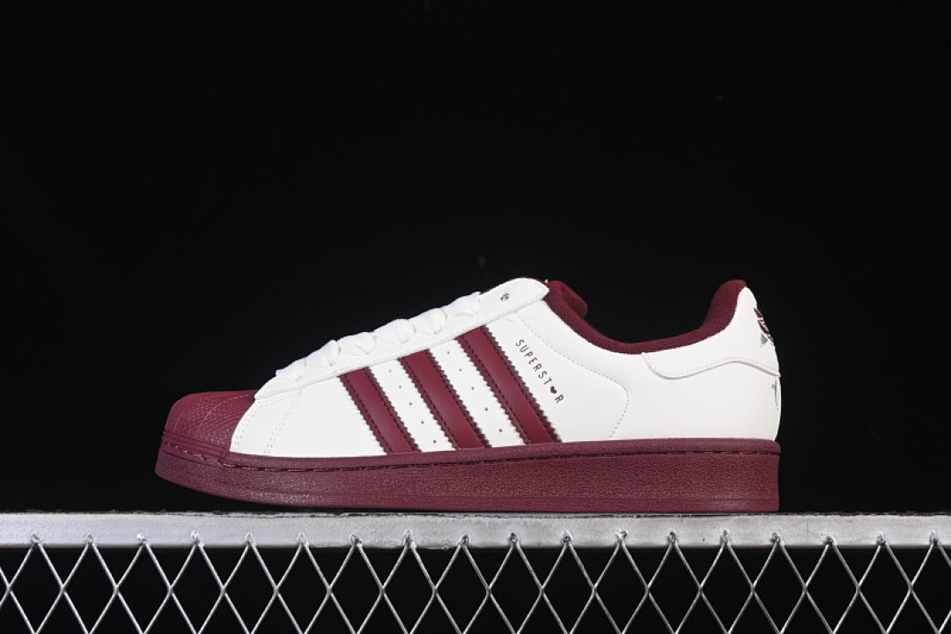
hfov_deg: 27.0
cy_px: 317
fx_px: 1981
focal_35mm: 75
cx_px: 476
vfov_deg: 18.2
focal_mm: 50
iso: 160
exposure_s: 1/80
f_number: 8
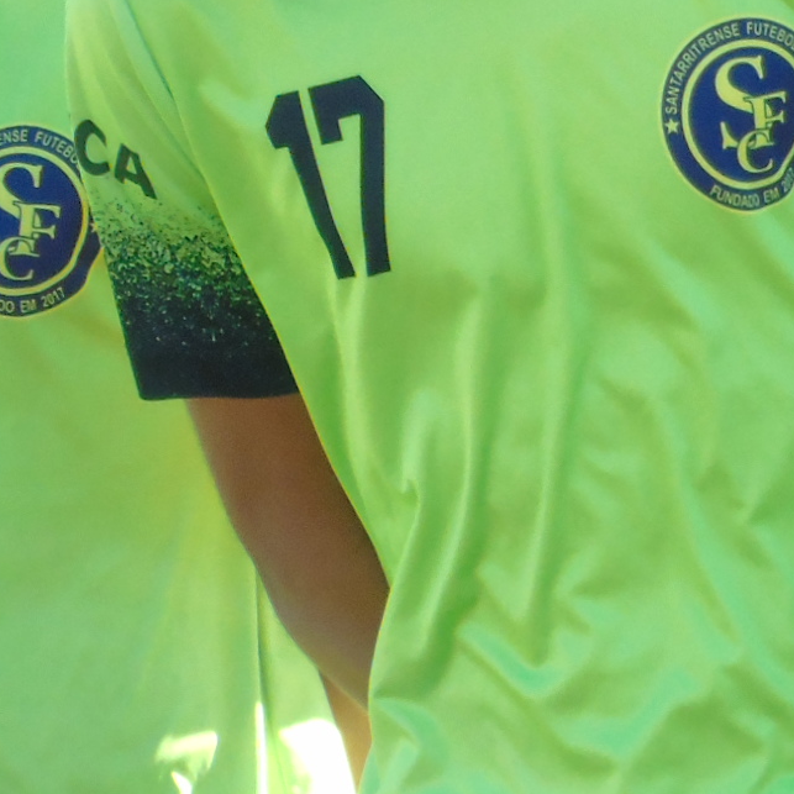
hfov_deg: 1.2
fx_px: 38537
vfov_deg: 1.2
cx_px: 1523
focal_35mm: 1485
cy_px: 346
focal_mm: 74
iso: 160
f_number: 5.3
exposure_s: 1/125
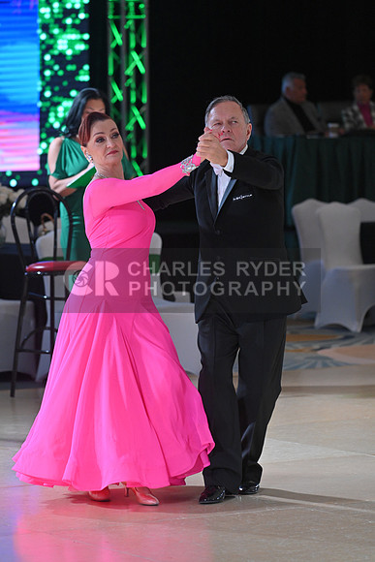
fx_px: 2733
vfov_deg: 11.7
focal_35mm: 175
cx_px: 188
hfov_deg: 7.9
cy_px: 281
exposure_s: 1/400
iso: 2200
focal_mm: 175
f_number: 5
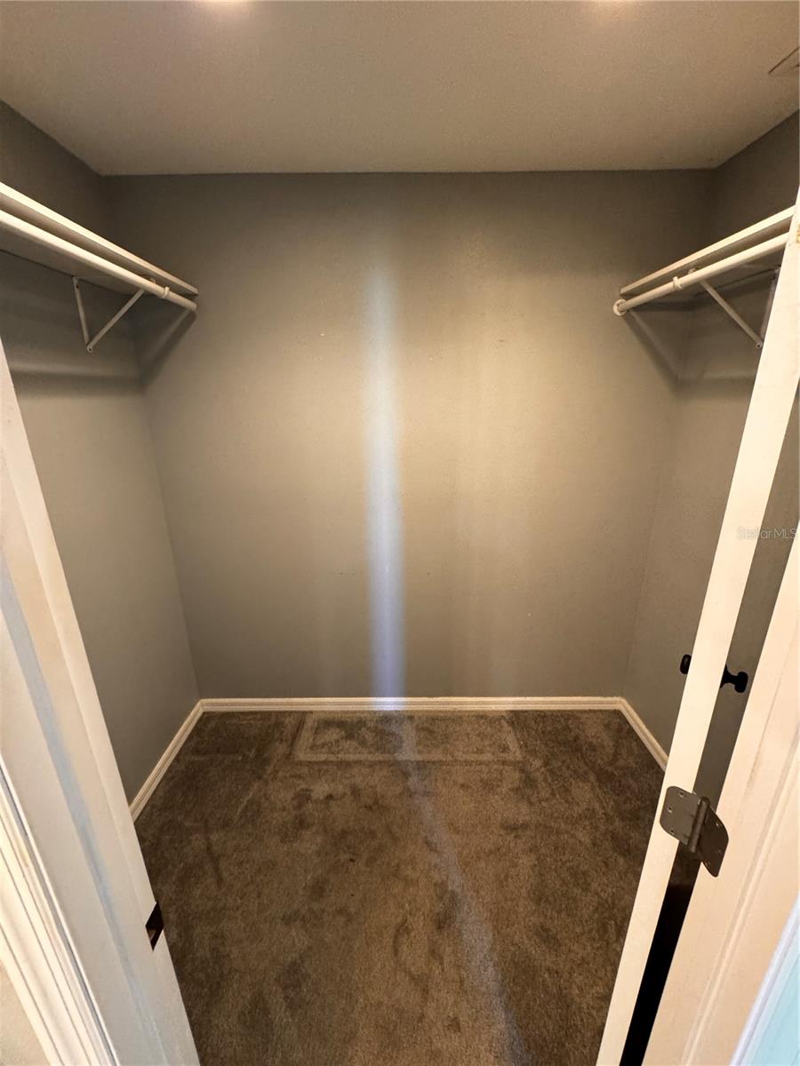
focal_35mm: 14
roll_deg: +0.6
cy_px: 533
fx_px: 431
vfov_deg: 102.1
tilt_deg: -18.6
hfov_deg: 85.7
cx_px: 400
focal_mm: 2.22
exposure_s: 1/60
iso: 640
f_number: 2.2
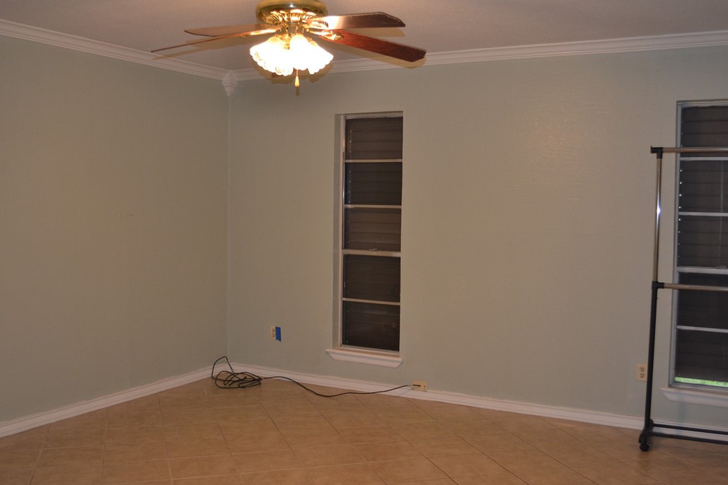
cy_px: 240
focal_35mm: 38
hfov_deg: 50.7
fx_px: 768
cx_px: 372
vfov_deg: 35.1
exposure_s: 1/60
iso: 720
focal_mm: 24
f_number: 4
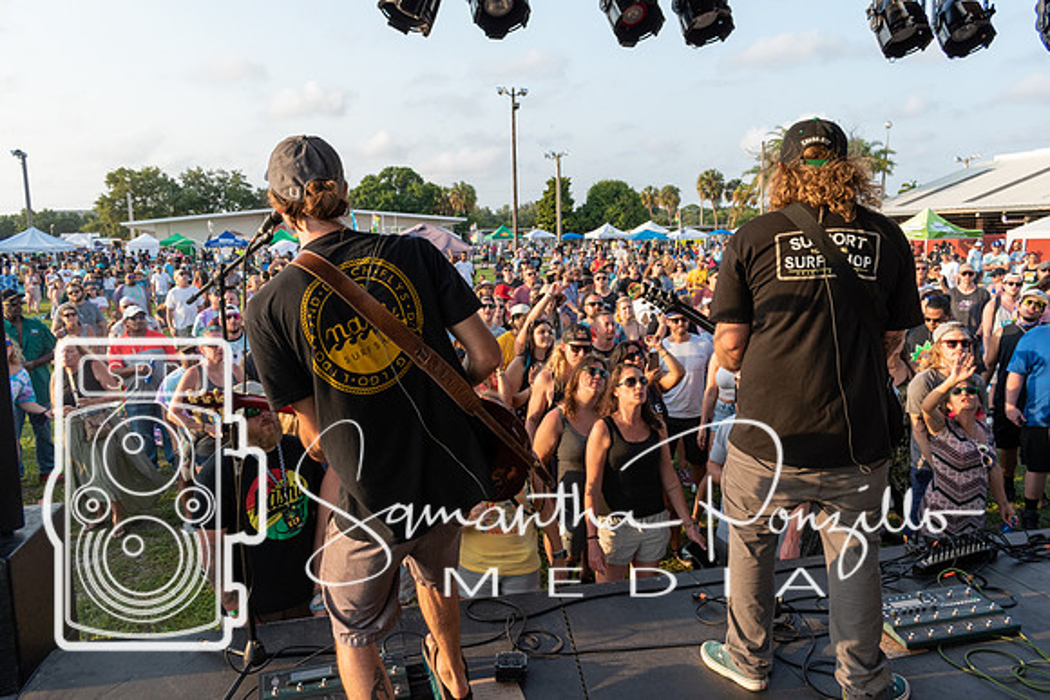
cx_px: 525
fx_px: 788
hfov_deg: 67.4
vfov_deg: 47.9
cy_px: 350
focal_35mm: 27
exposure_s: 1/250
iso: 320
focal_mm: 18
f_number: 8
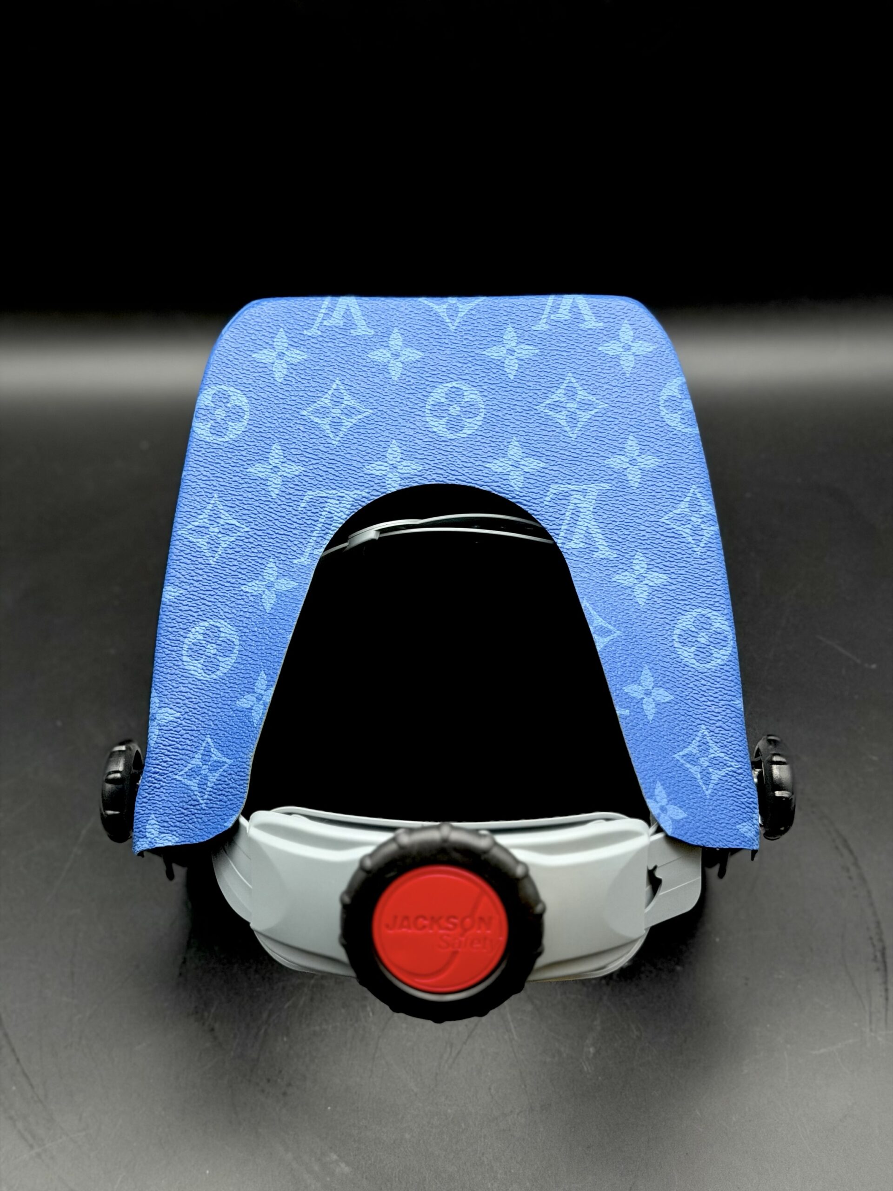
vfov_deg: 39.7
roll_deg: -1.0
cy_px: 596
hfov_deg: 30.3
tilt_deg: -43.8
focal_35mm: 48
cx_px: 446
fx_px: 1651
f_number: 1.78
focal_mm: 6.76
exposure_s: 1/33
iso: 250
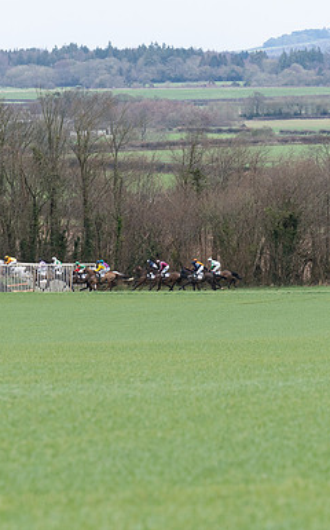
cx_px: 143
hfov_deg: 2.8
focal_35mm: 461
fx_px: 6646
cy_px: 265
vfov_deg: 4.6
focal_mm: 200
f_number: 4
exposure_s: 1/1250
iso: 500
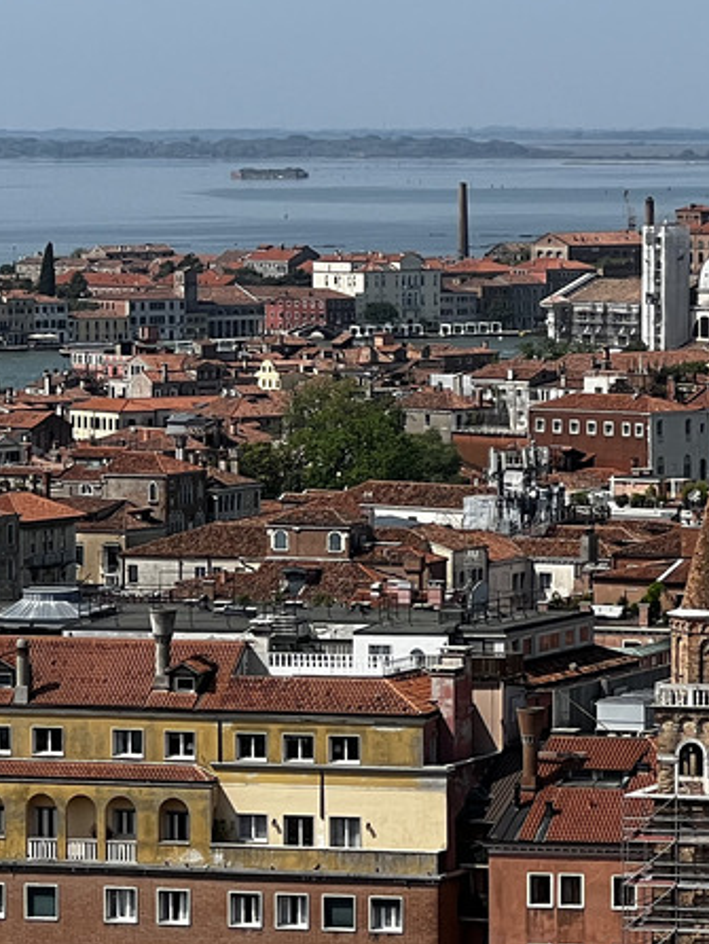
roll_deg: +0.3
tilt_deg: -3.1
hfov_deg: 7.2
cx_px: 548
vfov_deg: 9.6
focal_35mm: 207
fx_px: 5648
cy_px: 432
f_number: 2.8
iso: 32
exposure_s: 1/1054
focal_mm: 9
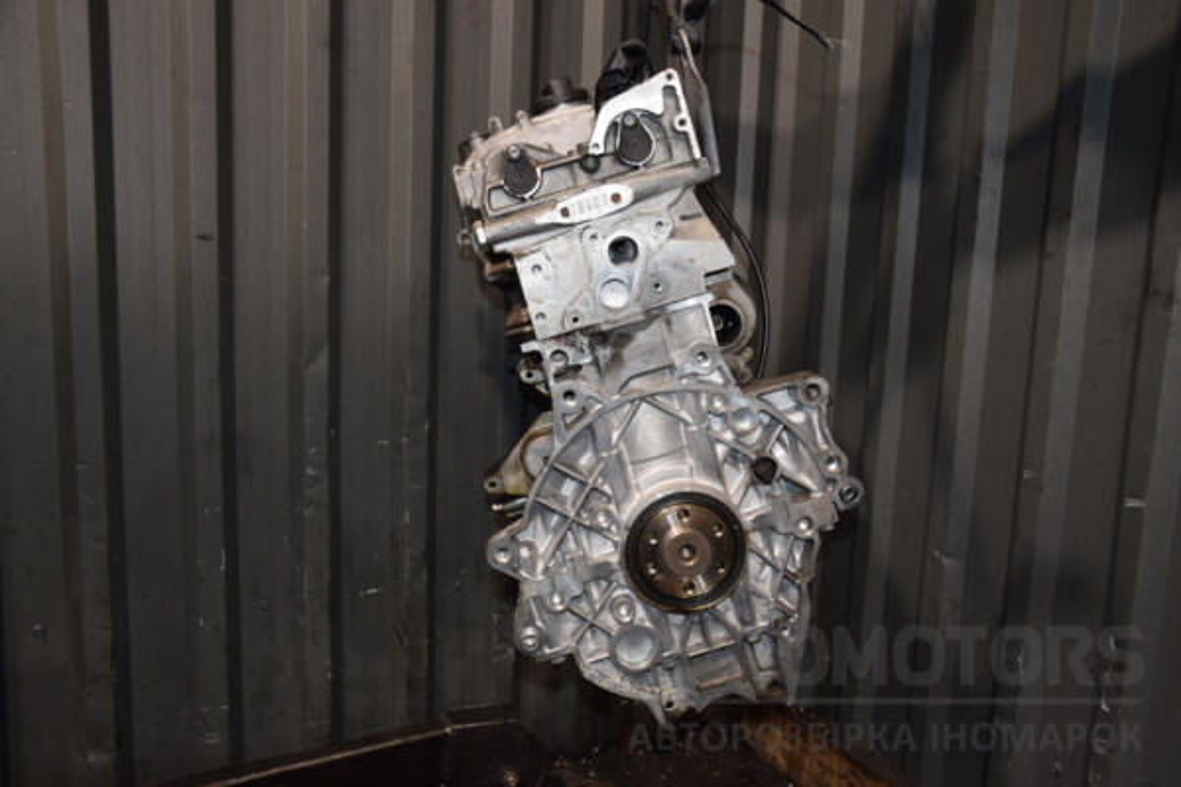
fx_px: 1082
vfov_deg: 40.0
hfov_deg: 57.2
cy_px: 394
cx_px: 590
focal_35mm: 33
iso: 800
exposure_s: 1/60
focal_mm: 22
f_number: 5
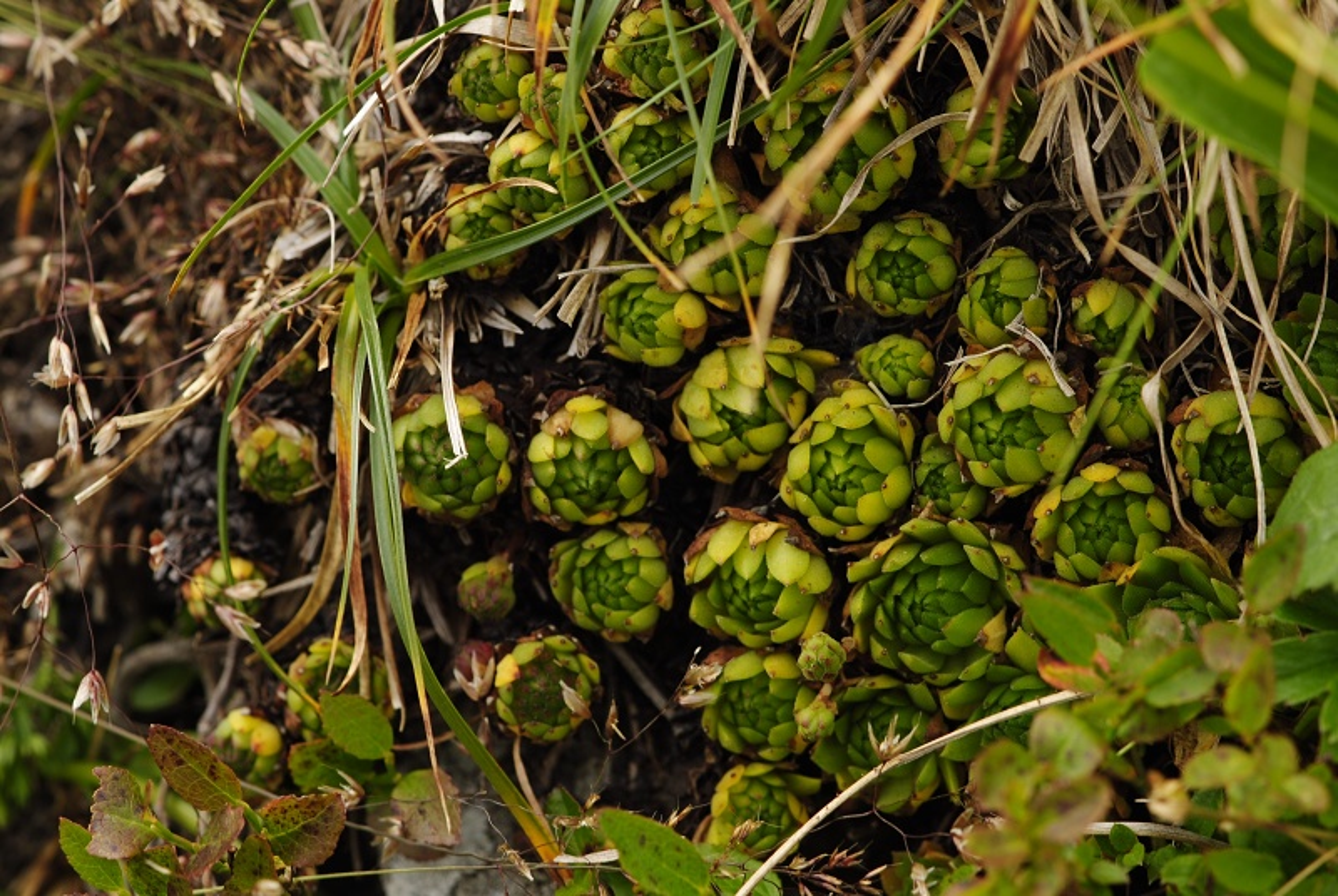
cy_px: 448
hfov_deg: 16.0
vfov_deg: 10.8
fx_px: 4746
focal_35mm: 128
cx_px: 669
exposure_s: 1/80
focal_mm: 85
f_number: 7.1
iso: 100
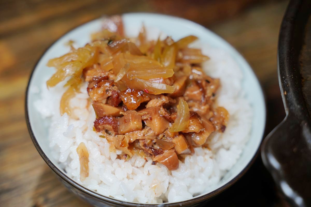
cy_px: 104
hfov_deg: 27.0
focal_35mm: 75
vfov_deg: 18.2
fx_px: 648
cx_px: 156
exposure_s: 1/80
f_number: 4
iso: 200
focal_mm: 75
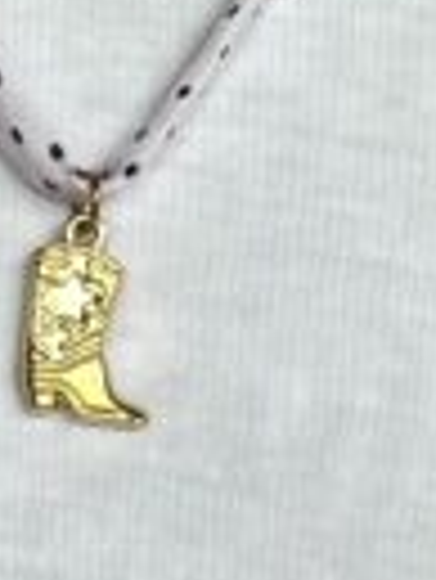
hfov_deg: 15.8
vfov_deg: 21.1
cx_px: 85
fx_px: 1559
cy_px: 256
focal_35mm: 93
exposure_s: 1/68
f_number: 2.2
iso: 100
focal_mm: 2.71
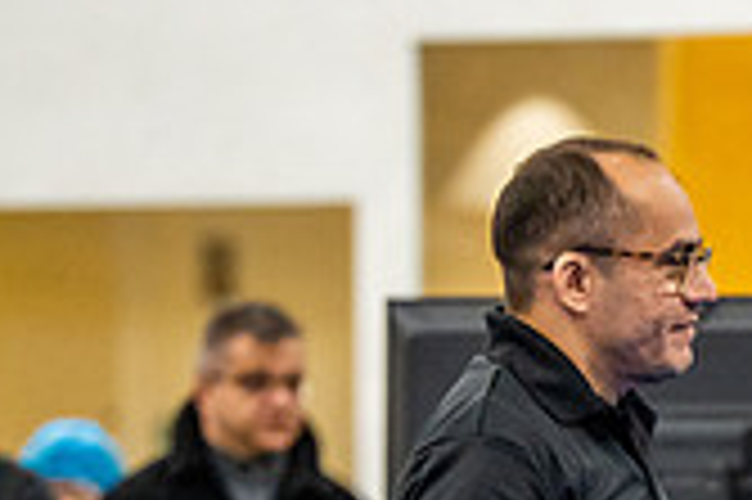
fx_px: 10747
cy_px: 849
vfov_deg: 2.7
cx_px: 937
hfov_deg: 4.0
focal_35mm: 515
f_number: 2.8
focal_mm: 148
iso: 5000
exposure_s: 1/500
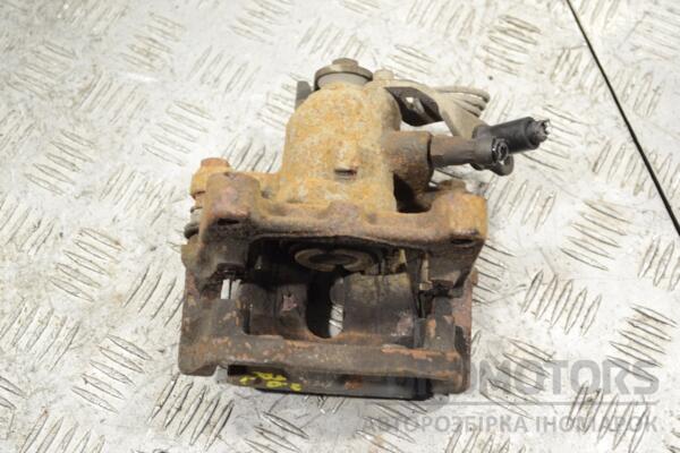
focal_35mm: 60
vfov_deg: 22.6
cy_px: 226
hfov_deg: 33.4
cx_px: 340
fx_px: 1133
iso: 320
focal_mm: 40
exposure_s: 1/30
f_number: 5.3
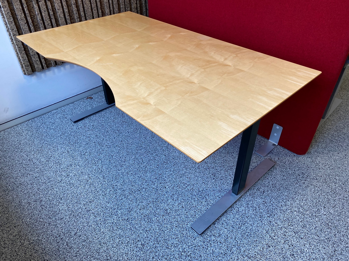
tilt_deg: -38.7
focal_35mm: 26
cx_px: 174
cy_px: 130
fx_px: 262
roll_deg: +1.0
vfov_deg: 53.1
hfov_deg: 67.3
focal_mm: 4.25
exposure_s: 1/100
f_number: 1.8
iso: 100
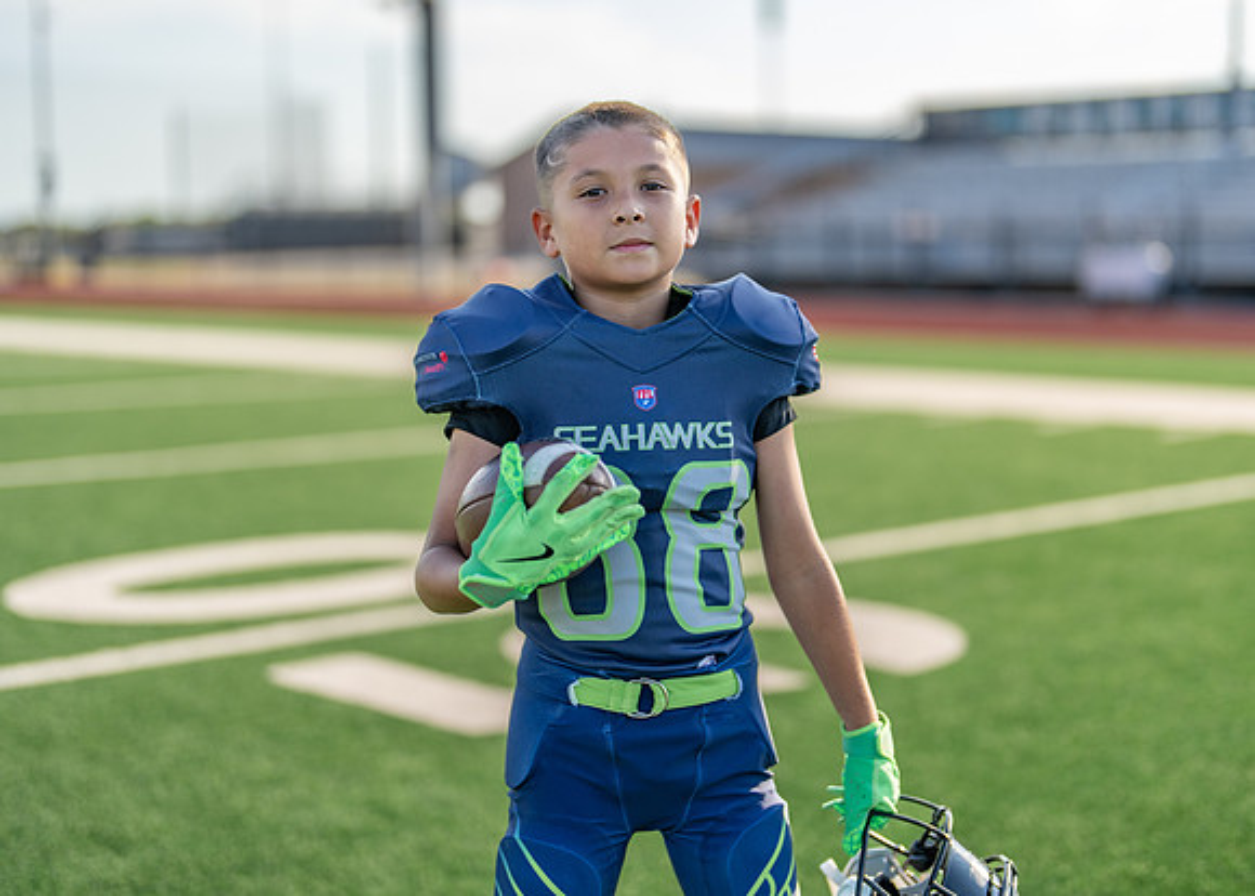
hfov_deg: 33.3
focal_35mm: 59
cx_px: 680
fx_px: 2097
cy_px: 409
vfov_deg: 24.1
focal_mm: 50
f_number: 1.2
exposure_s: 1/4000
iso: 100
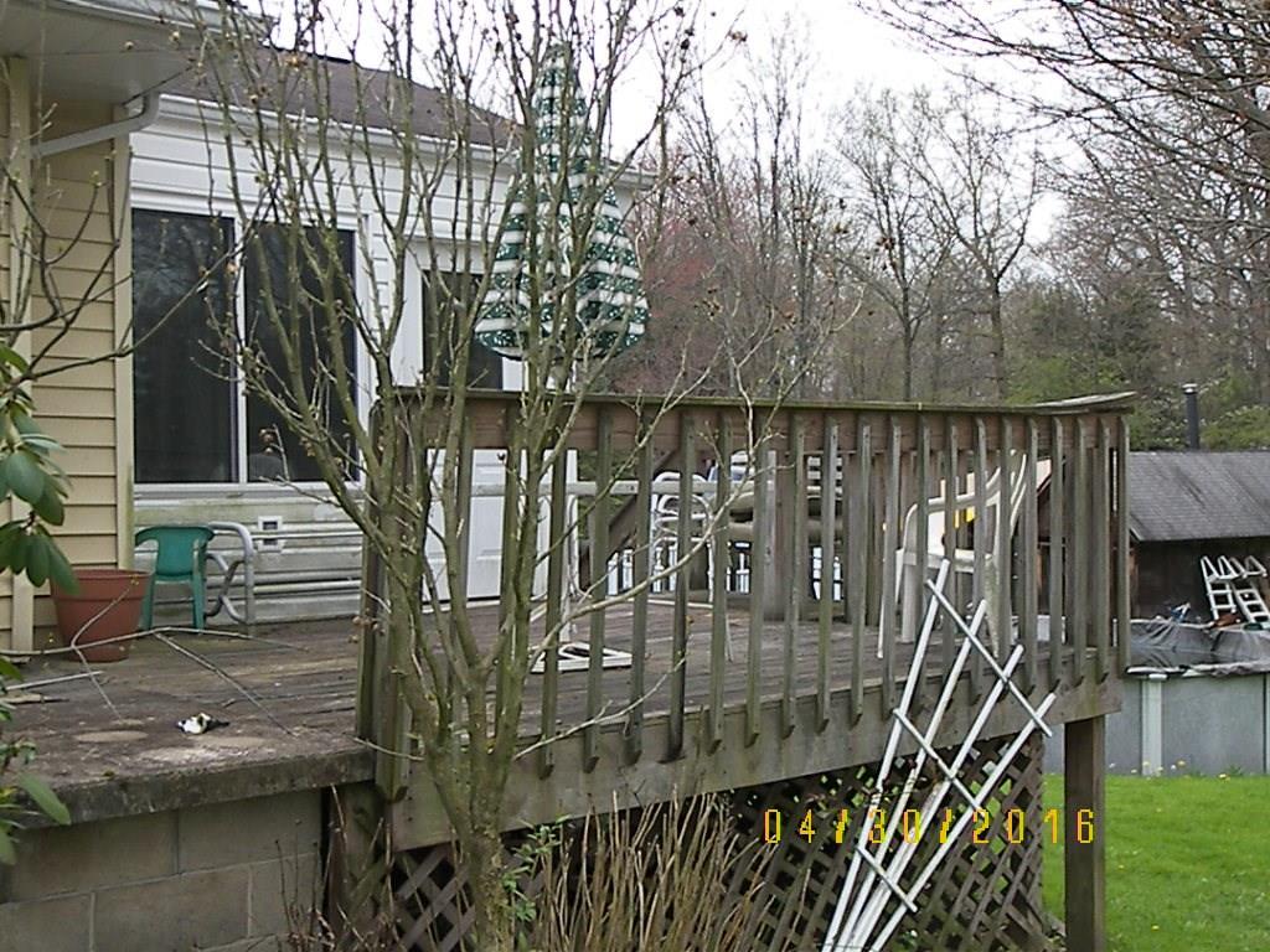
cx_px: 635
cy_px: 476
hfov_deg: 43.9
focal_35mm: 43
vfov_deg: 33.6
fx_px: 1578
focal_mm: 9.1
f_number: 3.6
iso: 400
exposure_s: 1/2000
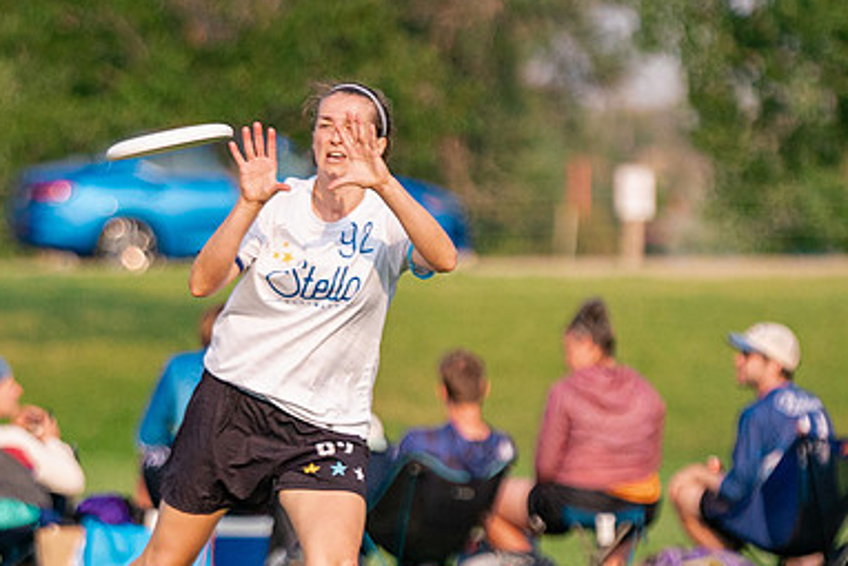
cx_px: 257
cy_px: 414
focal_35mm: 546
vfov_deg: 2.5
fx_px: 12866
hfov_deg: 3.8
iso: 640
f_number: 2.8
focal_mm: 200
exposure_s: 1/10000
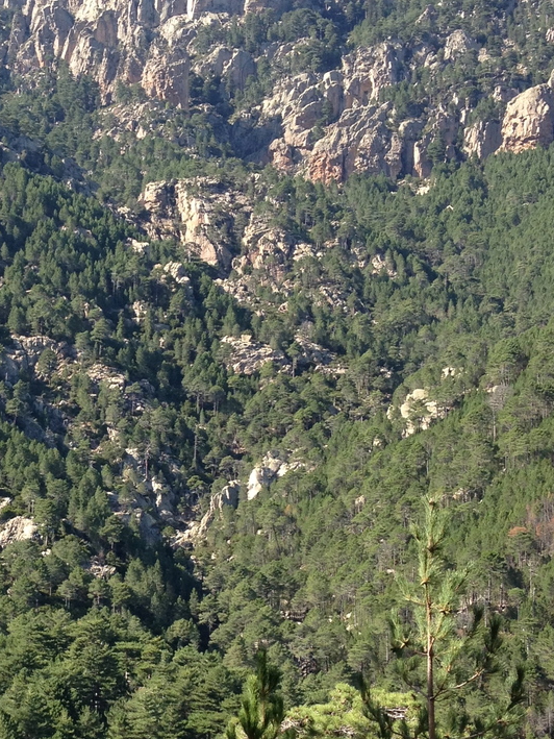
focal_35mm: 79
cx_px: -37
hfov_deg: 18.1
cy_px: 527
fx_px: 1685
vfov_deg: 24.5
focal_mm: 4.28
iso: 64
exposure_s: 1/506
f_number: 2.4
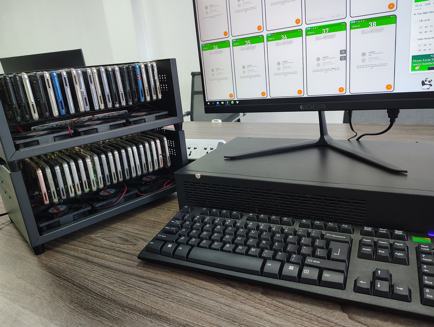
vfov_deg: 53.2
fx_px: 326
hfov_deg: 67.2
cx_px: 224
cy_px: 166
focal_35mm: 26
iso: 694
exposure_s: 1/50
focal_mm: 5.56
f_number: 1.8
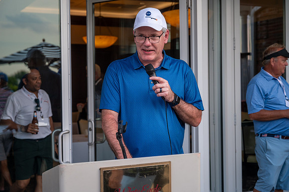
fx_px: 417
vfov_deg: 26.0
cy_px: 96
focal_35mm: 52
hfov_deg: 38.2
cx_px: 144
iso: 500
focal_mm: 52
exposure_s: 1/640
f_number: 4
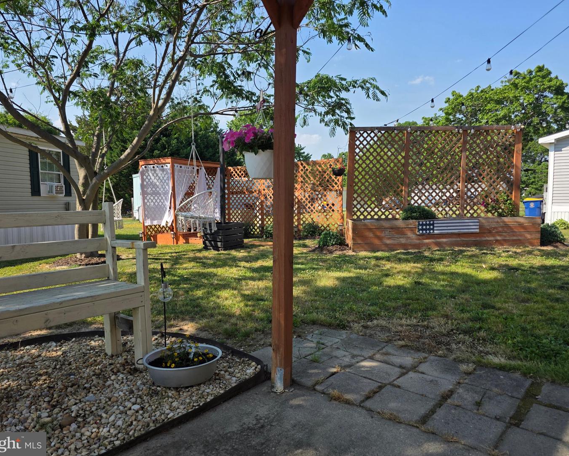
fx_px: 404
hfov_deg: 70.3
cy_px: 228
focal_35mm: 24
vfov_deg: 58.8
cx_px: 276
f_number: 1.7
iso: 80
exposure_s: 1/2953
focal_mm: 6.3
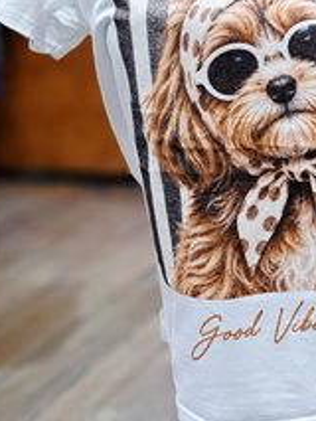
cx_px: 338
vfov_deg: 32.1
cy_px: 191
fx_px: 730
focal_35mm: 60
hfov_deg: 23.1
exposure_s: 1/50
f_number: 1.8
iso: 80
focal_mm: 5.23
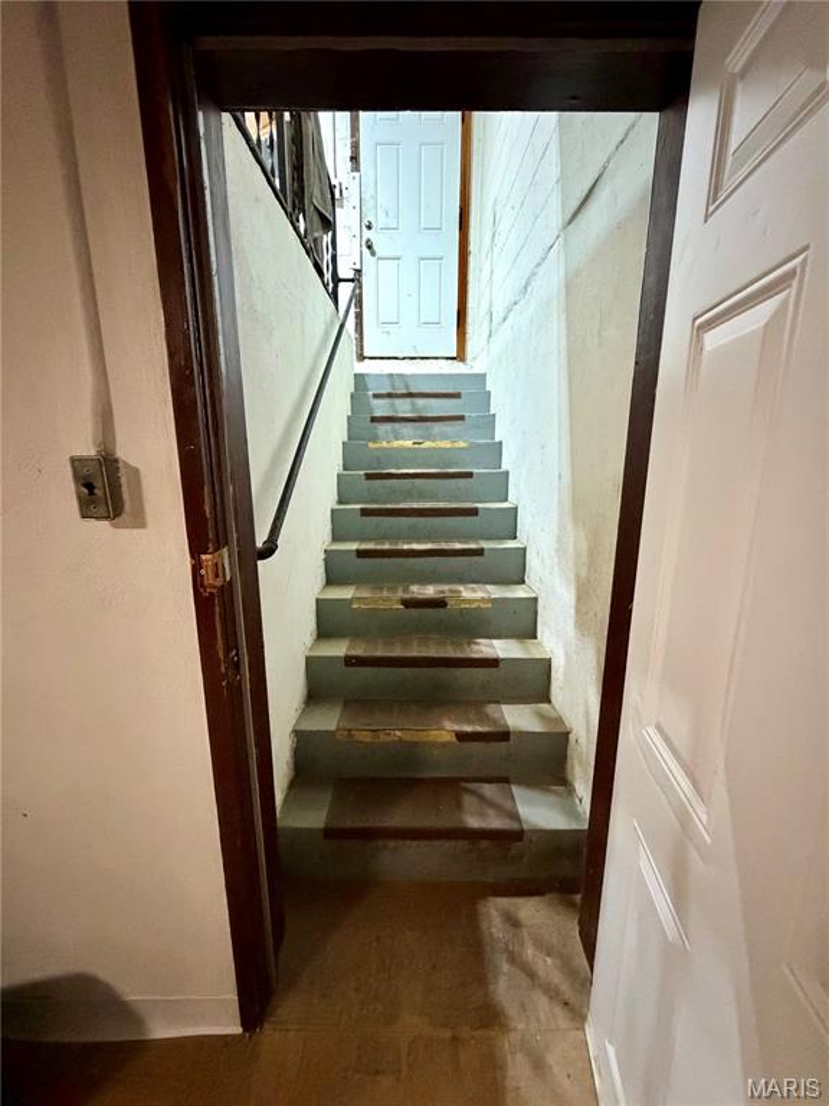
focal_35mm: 14
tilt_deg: -12.7
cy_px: 553
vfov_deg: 102.1
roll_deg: -0.3
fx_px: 447
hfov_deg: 85.7
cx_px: 414
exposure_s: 1/60
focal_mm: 2.22
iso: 1250
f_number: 2.2
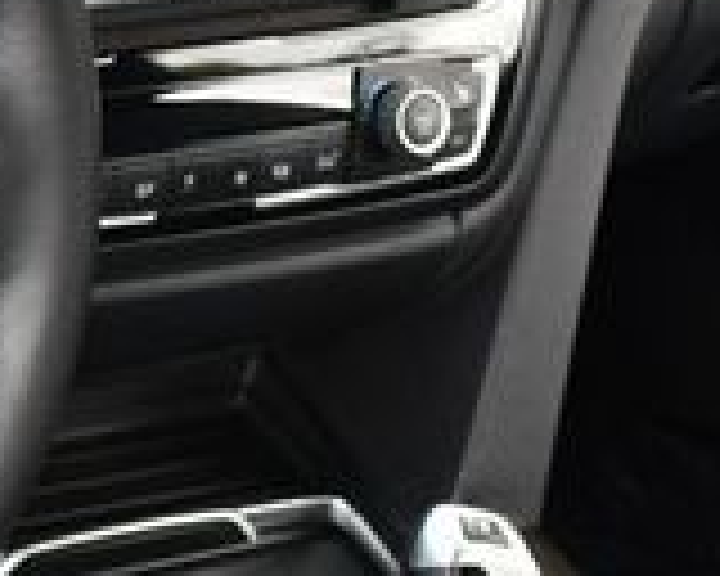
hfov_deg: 12.1
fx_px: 3196
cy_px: 176
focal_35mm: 150
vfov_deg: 10.3
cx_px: -464
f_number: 4.5
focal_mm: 20
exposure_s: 1/250
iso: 400
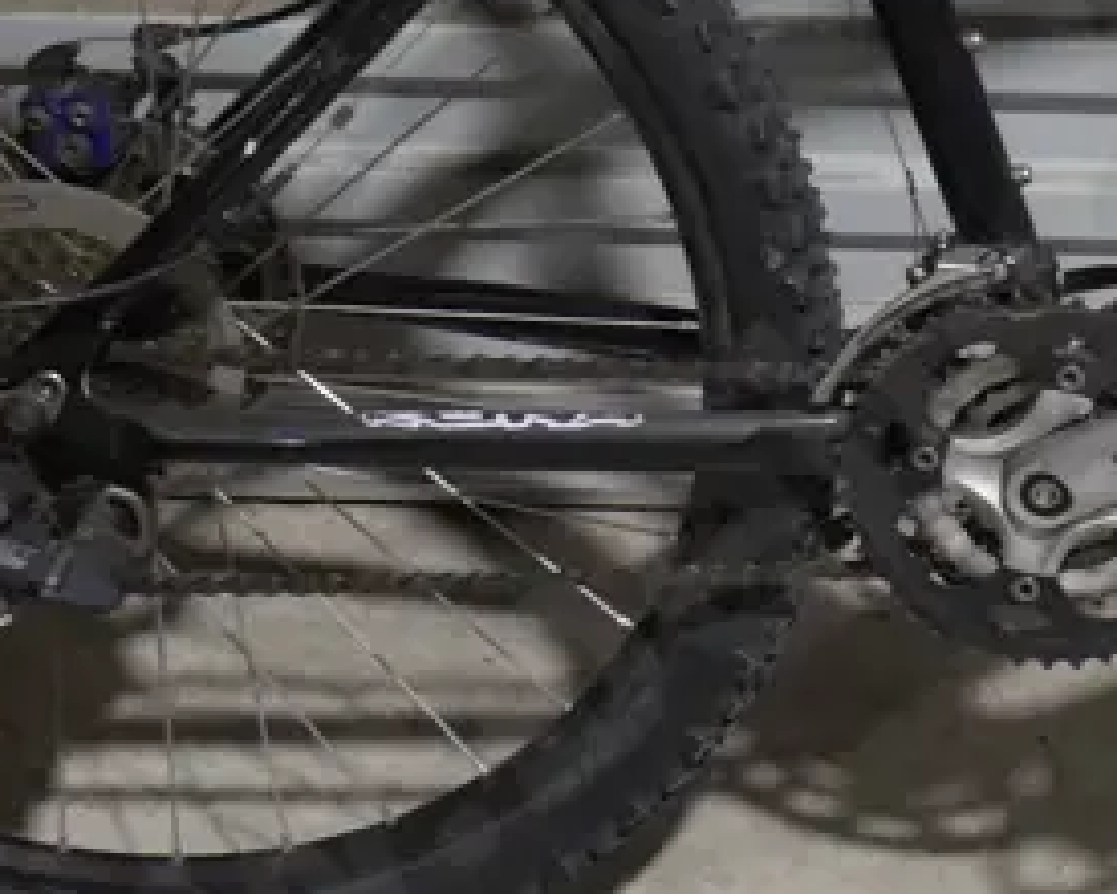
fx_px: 4331
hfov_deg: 14.2
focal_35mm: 131
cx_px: 1377
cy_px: 69
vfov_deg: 11.7
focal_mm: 18
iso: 400
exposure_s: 1/60
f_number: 4
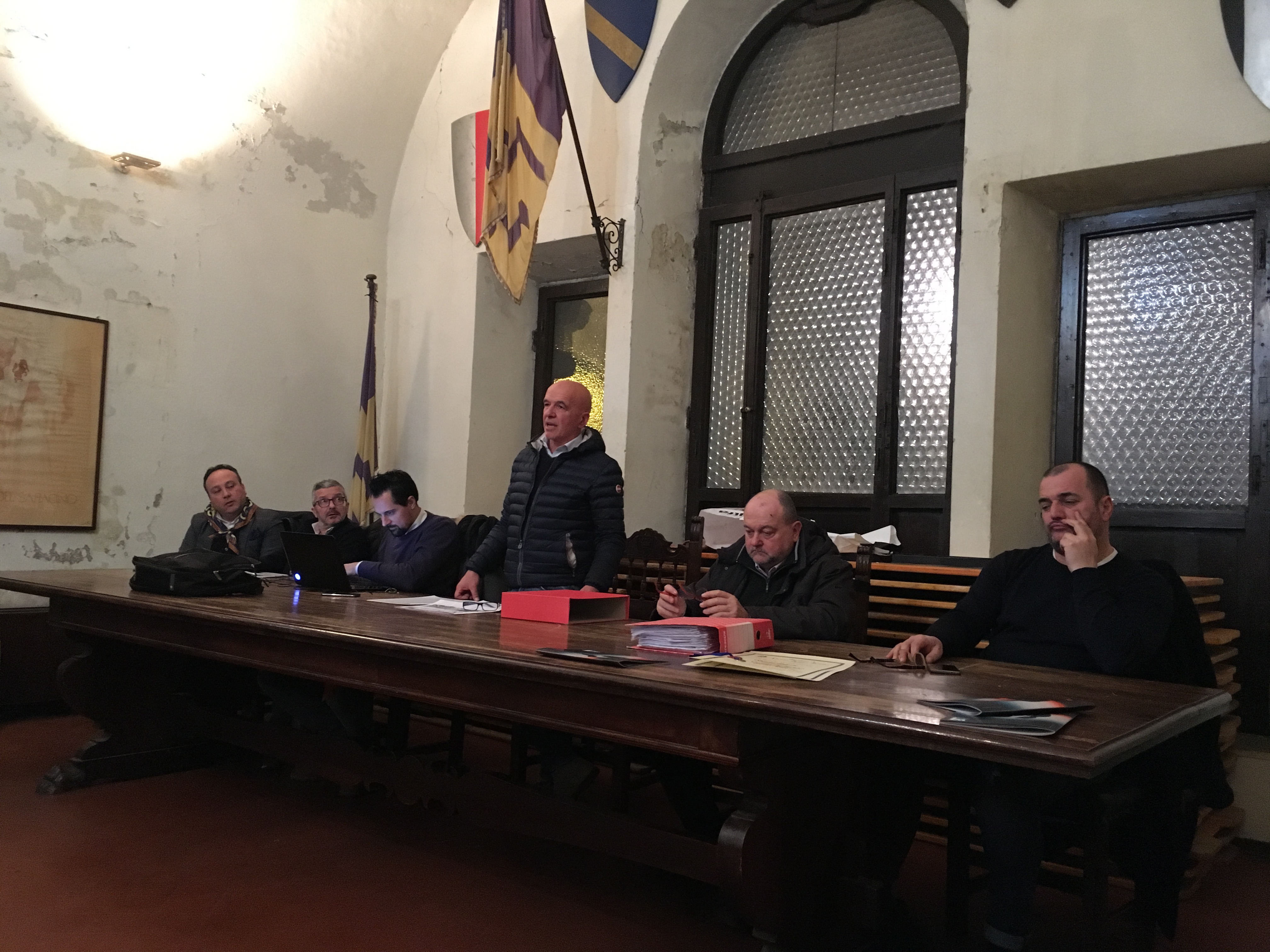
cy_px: 476
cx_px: 635
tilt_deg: +3.2
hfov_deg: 61.7
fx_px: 1064
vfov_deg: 48.2
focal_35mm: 29
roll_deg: -3.3
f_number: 2.2
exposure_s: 1/17
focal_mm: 4.15
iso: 250
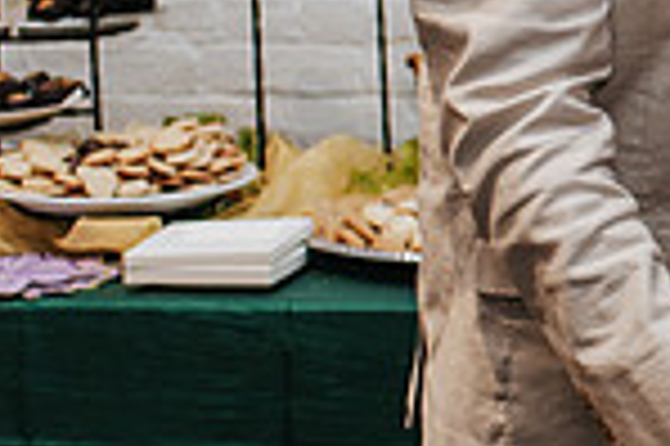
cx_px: 1105
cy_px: 0
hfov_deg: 13.2
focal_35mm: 144
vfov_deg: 9.4
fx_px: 2677
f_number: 2.8
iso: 1000
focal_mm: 35
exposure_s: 1/200
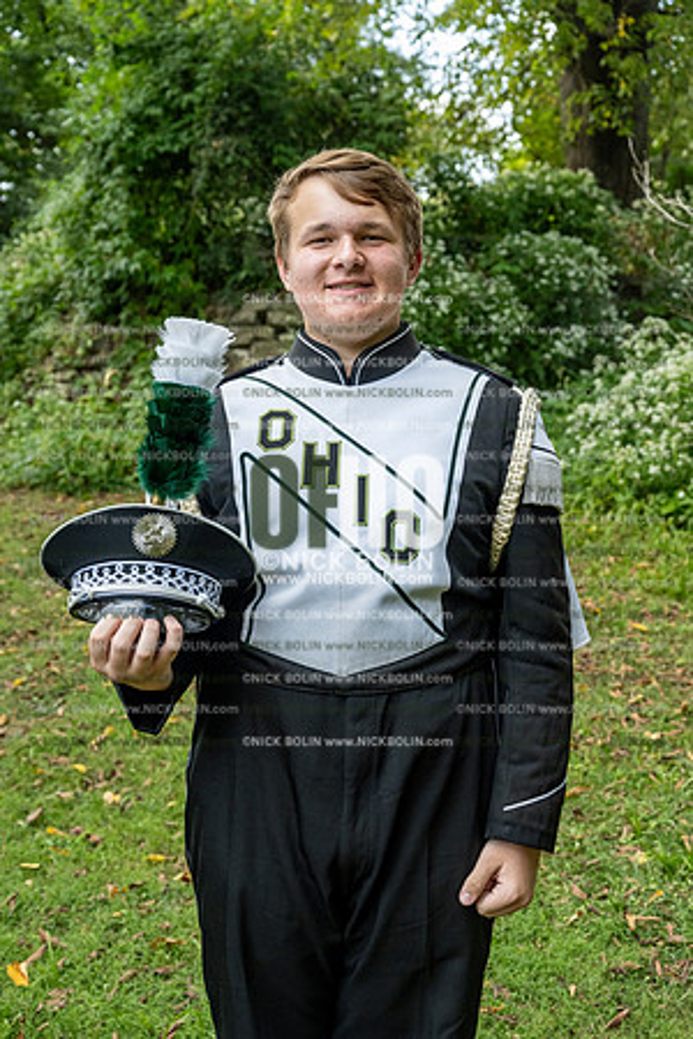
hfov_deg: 28.1
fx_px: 1386
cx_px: 346
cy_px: 520
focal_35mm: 48
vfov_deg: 41.1
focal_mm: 48
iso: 1000
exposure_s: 1/640
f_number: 5.6
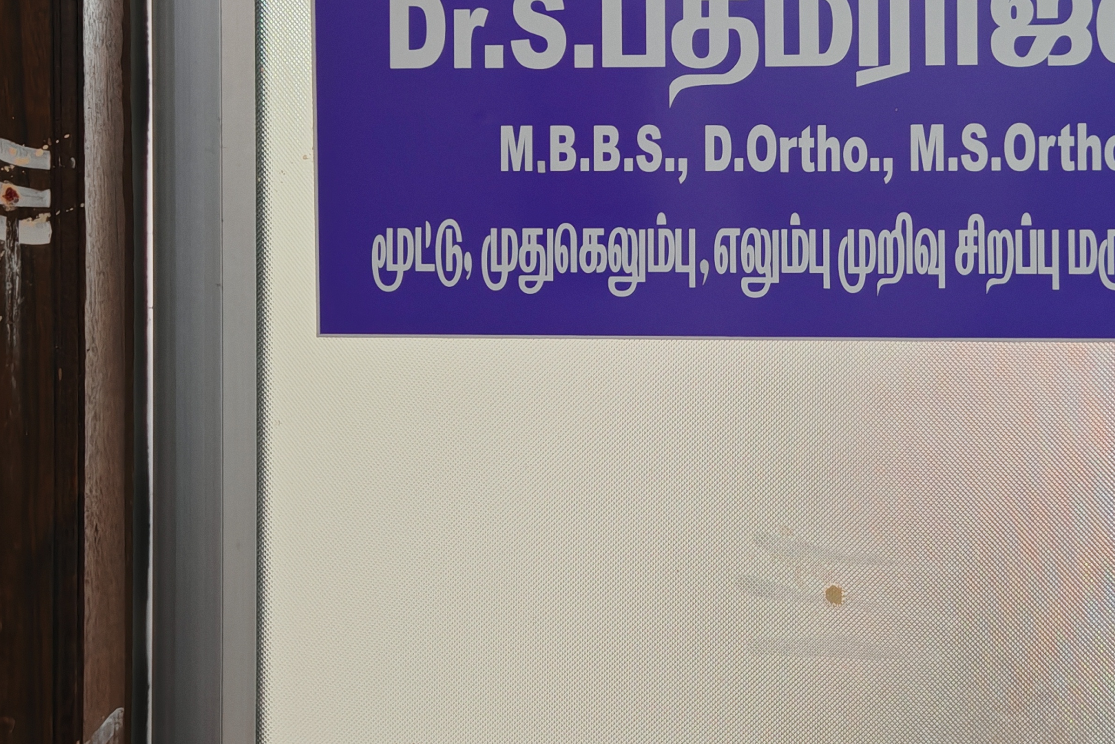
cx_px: 828
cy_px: 172
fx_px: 1982
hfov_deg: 30.9
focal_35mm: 64
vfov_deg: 21.0
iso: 250
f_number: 1.9
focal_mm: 6.67
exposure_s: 1/50
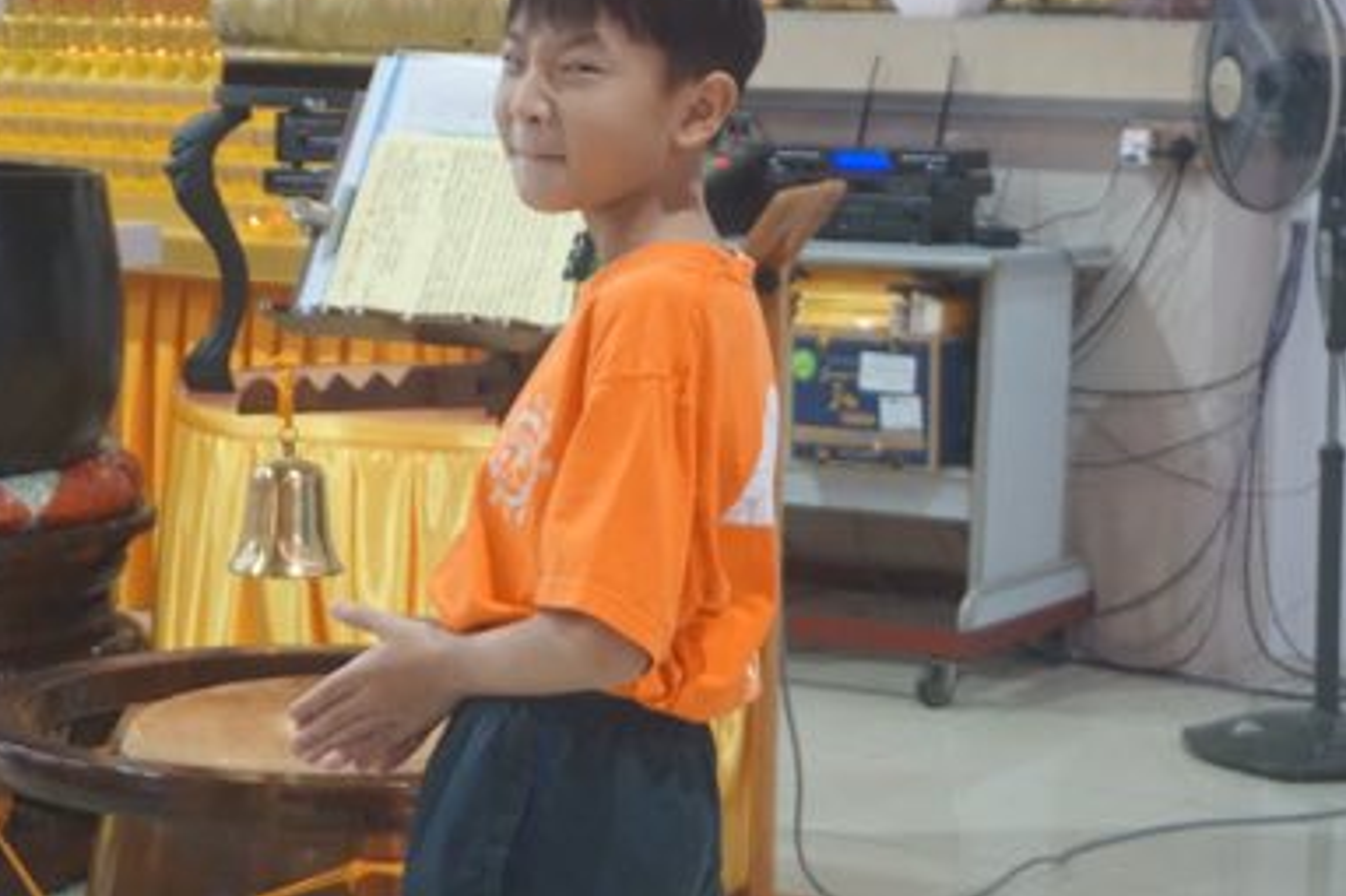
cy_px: 337
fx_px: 3513
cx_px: 538
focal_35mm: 94
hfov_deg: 21.7
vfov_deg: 14.5
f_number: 5.6
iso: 3200
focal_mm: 50
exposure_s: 1/160
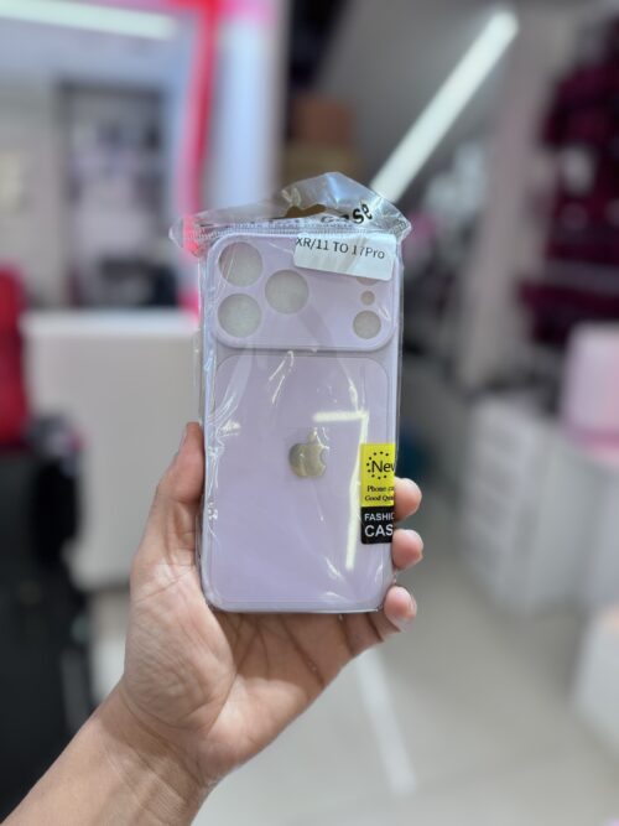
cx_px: 310
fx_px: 572
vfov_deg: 71.6
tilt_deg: -17.1
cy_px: 413
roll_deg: -4.0
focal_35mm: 24
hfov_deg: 56.8
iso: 64
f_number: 1.78
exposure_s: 1/101
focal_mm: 6.76
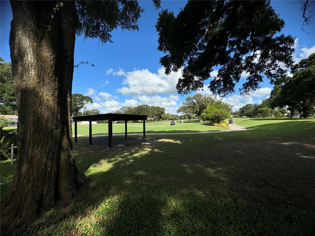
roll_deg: +1.6
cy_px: 118
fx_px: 127
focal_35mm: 14
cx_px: 158
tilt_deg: +2.1
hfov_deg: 102.1
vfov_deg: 85.7
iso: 50
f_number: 2.2
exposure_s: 1/1789
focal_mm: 2.22
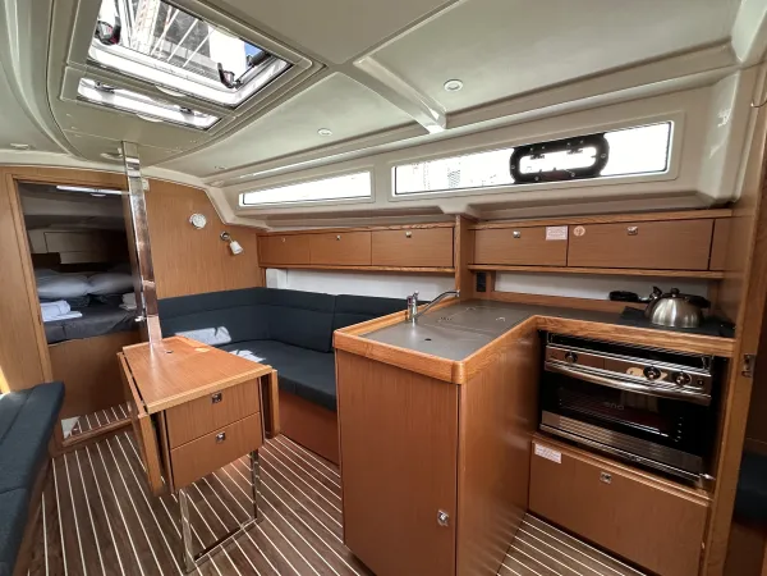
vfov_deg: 85.7
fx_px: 310
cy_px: 288
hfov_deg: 102.1
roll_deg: +0.8
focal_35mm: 14
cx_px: 384
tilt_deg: -7.2
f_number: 2.2
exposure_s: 1/99
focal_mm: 2.22
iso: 200
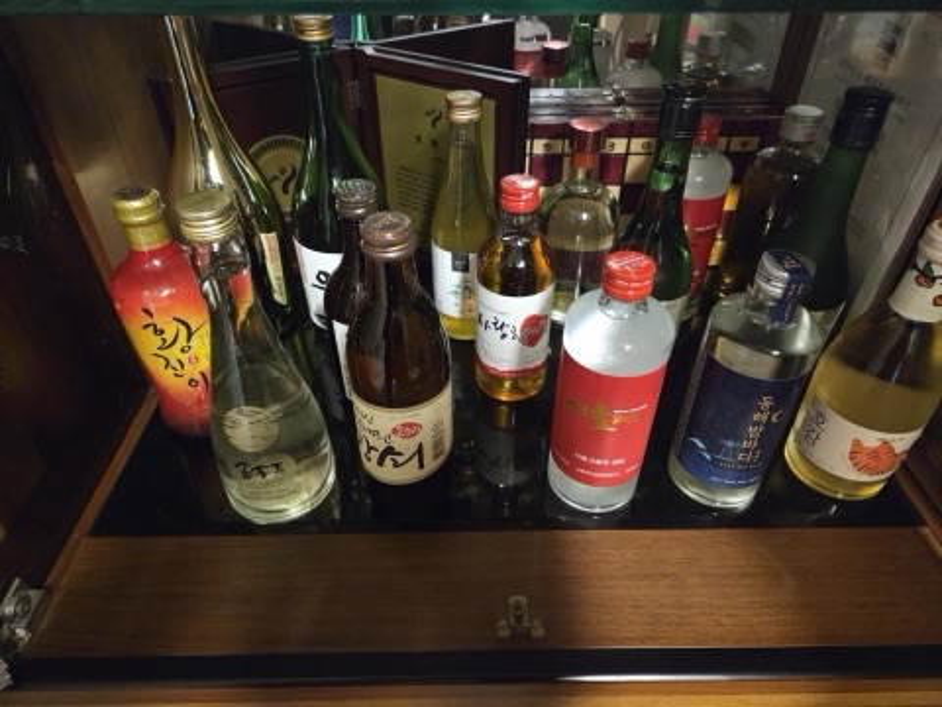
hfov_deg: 73.9
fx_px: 626
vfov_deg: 58.9
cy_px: 354
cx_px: 471
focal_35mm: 23
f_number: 1.8
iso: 2500
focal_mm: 5.4
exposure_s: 1/120
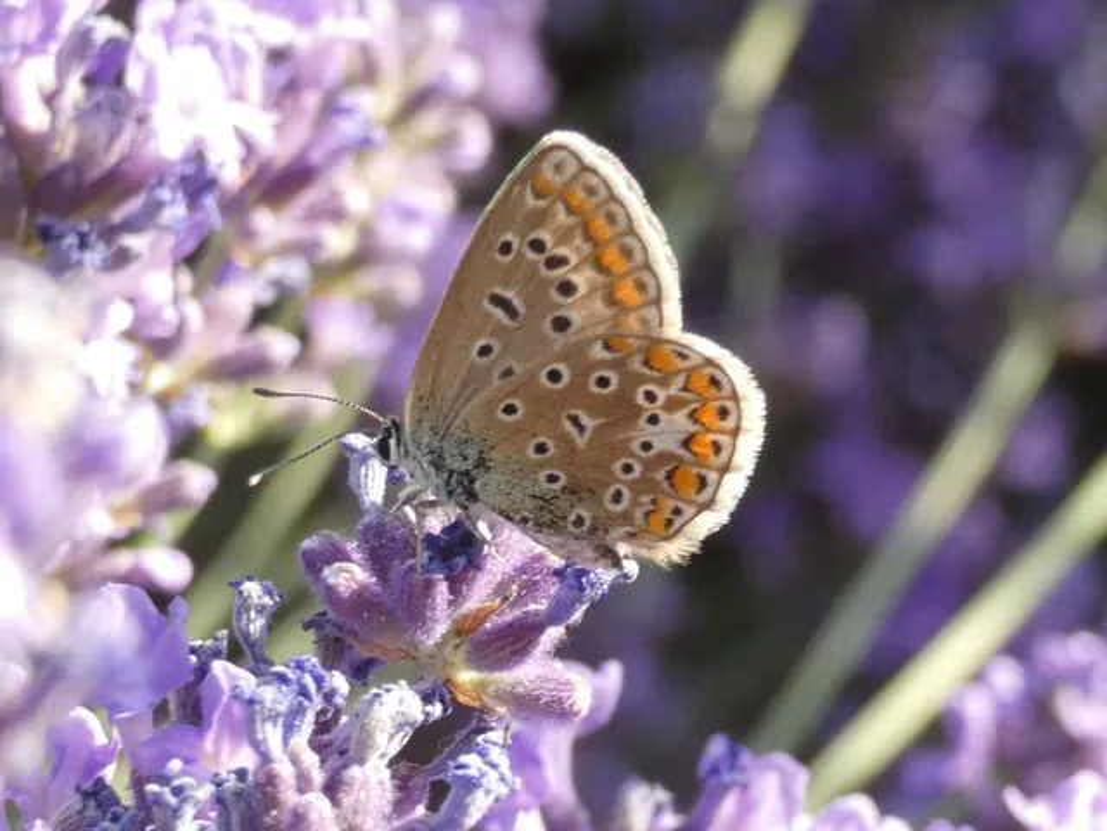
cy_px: 416
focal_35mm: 138
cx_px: 554
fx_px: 4413
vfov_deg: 10.7
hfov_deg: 14.3
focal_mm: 24.7
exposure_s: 1/80
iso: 125
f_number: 5.3
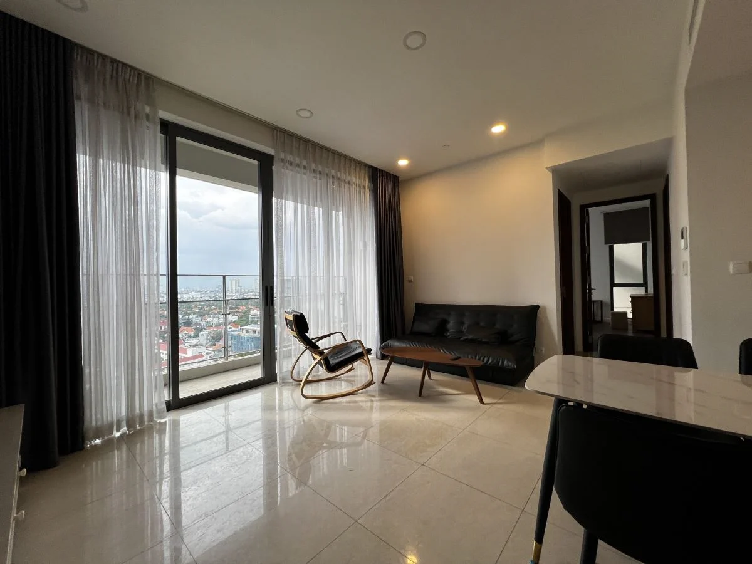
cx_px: 376
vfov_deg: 89.9
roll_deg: +0.9
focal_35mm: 13
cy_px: 282
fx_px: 282
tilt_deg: -0.1
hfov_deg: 106.2
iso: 50
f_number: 1.8
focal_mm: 1.57
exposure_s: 1/100
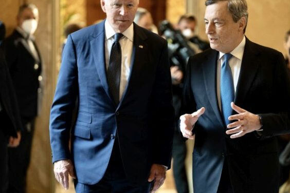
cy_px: 87
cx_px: 173
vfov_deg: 8.1
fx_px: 1361
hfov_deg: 12.2
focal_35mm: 169
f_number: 2.8
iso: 3200
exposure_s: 1/250
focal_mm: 124
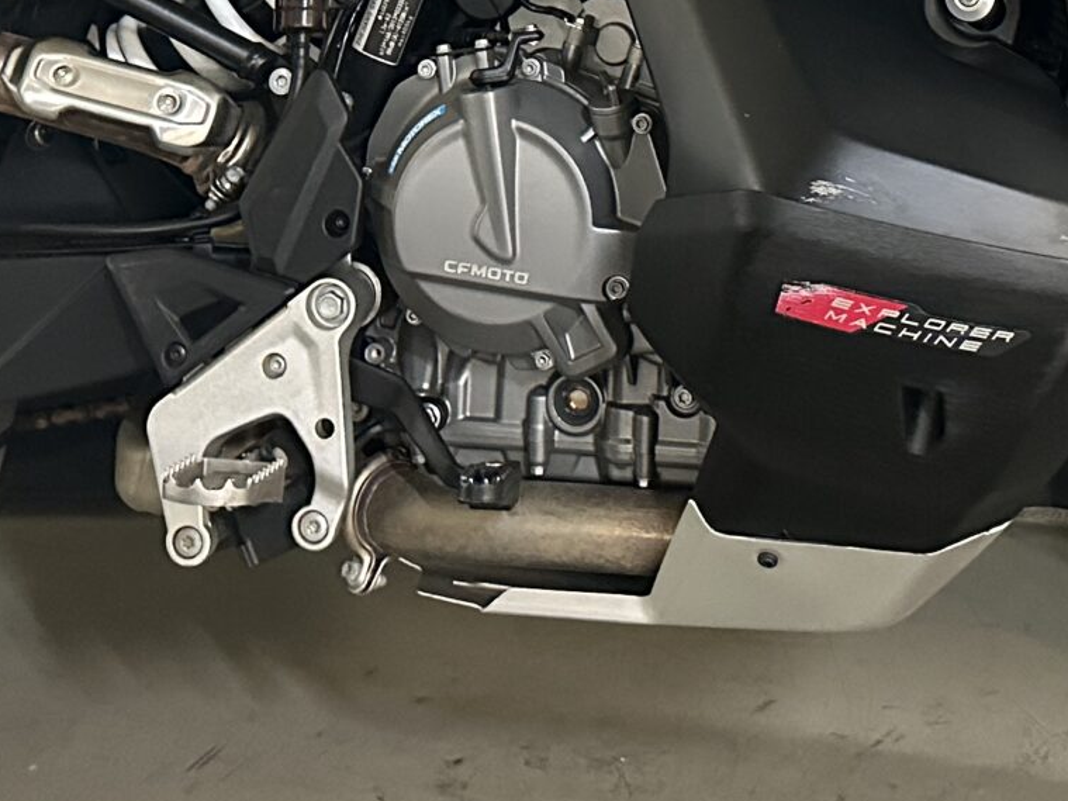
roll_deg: -0.3
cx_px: 711
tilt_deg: -6.2
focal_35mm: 81
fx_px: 2499
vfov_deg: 16.9
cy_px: -304
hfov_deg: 24.0
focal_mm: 6.86
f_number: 1.78
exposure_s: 1/33
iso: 800
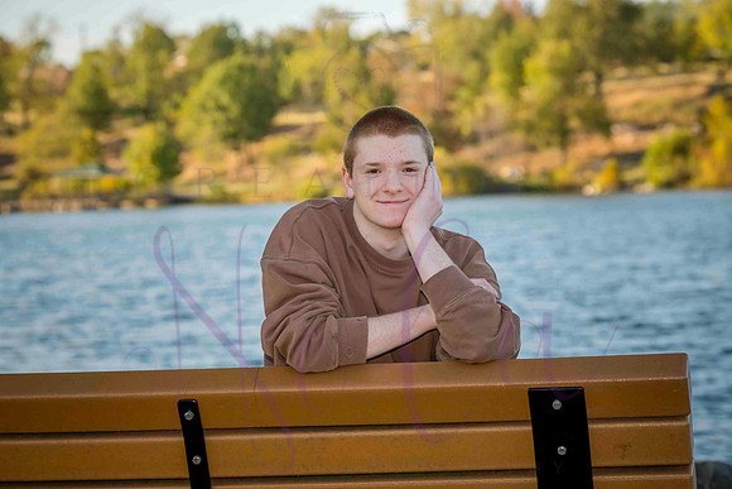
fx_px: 2135
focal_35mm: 105
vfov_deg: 13.0
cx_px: 366
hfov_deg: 19.5
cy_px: 244
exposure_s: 1/640
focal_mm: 105
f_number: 5.6
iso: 400
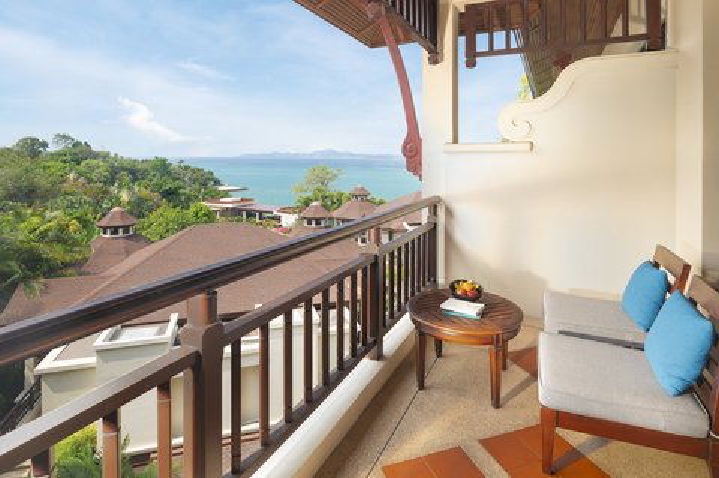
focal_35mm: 19
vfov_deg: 64.4
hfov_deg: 87.0
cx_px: 360
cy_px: 239
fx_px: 379
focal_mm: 19
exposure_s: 1/250
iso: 320
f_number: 8
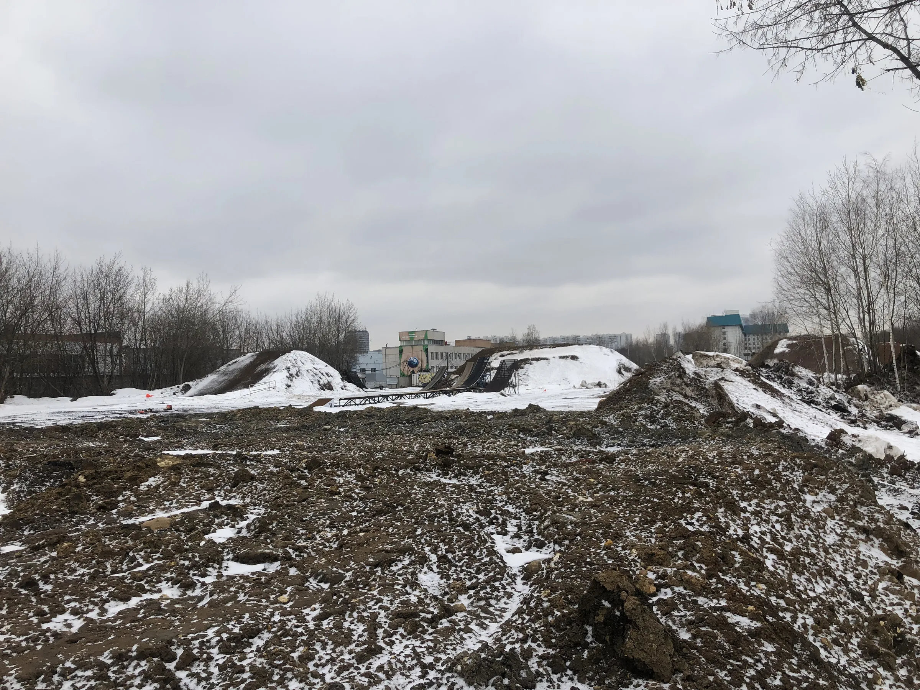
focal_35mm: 28
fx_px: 744
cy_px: 345
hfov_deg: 63.4
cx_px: 460
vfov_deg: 49.7
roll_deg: +1.2
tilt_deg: +0.8
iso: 20
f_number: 1.8
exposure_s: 1/545
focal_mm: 4
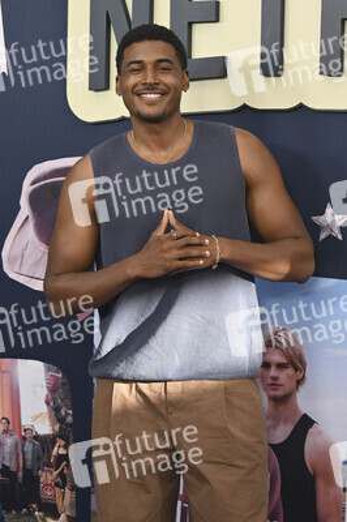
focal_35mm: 76
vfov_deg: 26.7
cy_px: 261
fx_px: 1101
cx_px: 174
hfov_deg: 17.9
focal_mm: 76
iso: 800
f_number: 6.3
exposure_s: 1/250
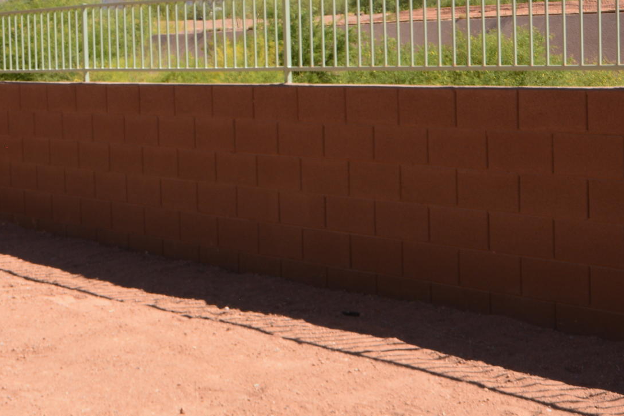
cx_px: 52
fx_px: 1439
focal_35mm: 83
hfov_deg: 23.7
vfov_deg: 16.4
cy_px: 93
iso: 180
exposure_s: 1/200
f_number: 10
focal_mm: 20
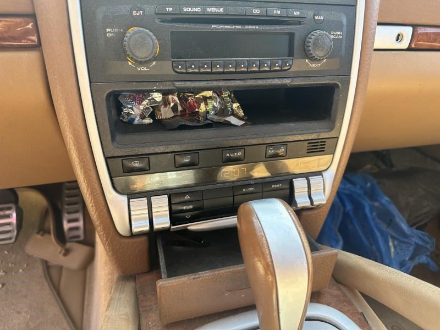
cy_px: 165
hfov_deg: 71.6
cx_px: 220
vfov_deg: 56.8
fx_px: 305
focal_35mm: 24
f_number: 1.78
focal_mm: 6.86
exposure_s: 1/171
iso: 100
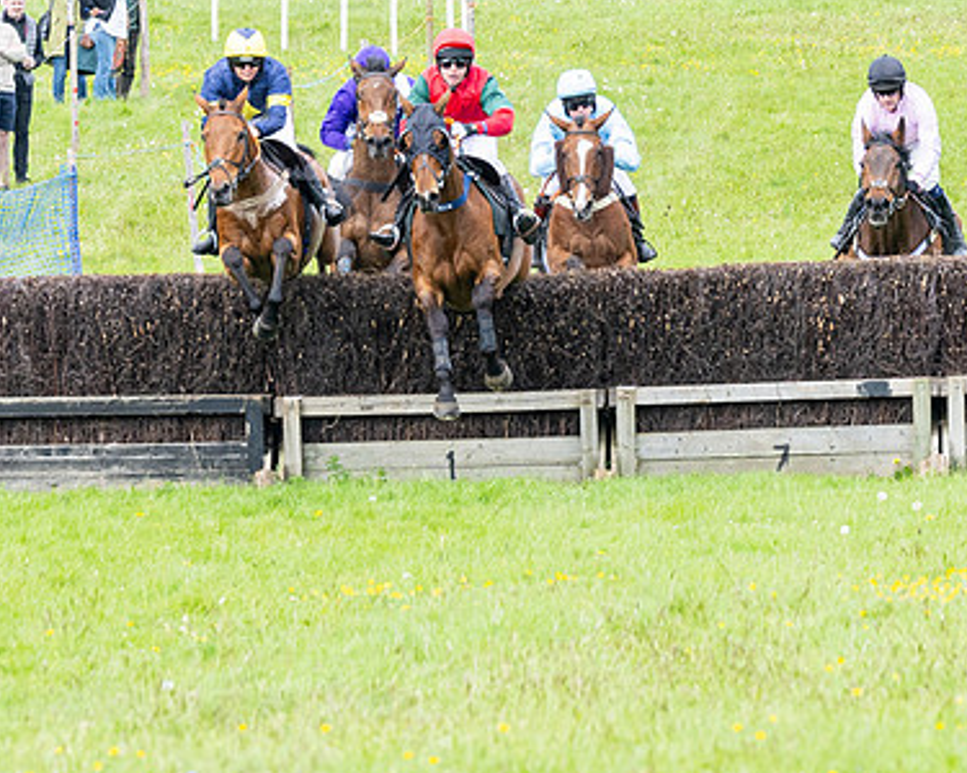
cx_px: 447
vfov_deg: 2.5
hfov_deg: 3.1
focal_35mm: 625
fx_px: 17887
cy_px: 203
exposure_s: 1/500
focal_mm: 170
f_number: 6.3
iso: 400
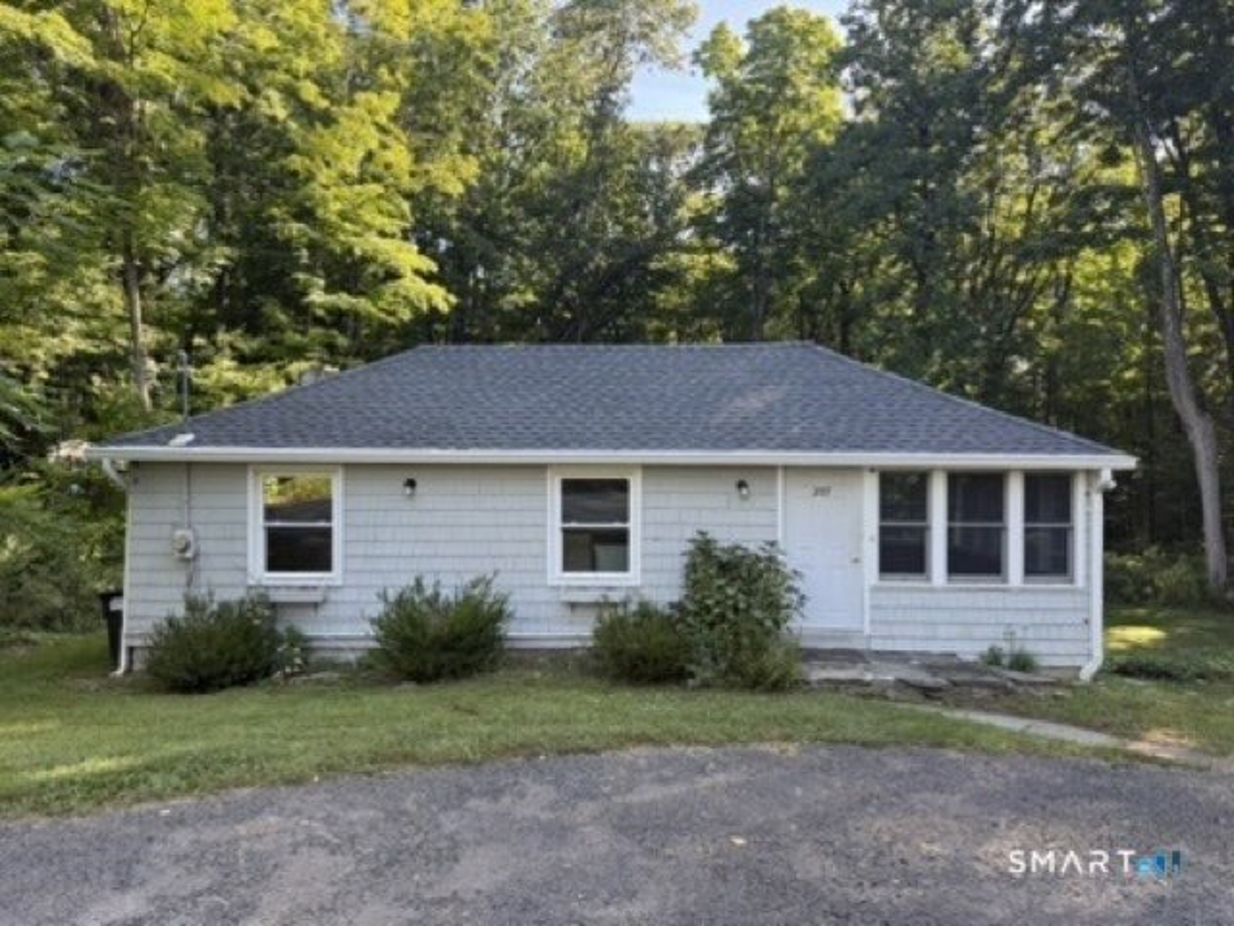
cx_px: 617
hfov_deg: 71.6
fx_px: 856
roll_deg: -0.7
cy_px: 463
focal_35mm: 24
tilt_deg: -0.9
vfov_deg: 56.8
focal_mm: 6.76
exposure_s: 1/226
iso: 64
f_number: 1.78
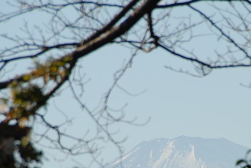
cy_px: 148
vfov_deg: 2.4
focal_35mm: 572
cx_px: 184
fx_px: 3991
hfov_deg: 3.6
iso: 100
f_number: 8
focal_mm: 200
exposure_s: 1/250
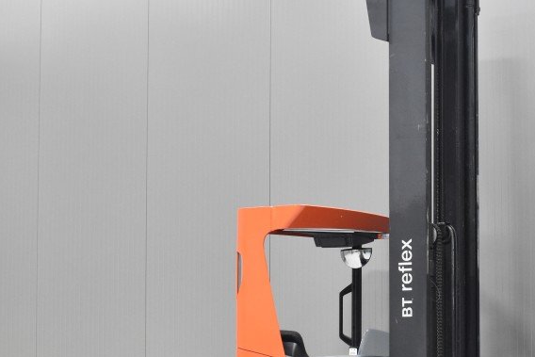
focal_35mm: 76
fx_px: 1130
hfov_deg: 25.9
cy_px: 285
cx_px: 474
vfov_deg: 17.8
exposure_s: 1/30
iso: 2000
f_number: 5.6
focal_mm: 24
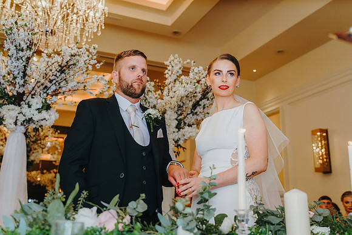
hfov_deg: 50.5
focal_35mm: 38
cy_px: 117
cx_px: 164
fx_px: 373
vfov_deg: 35.0
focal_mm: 35
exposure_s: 1/250
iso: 1250
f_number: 3.2
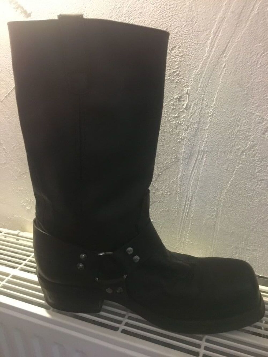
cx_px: 134
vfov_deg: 61.7
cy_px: 178
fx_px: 299
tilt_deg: -23.3
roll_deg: +2.0
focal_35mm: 29
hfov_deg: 48.2
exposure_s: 1/17
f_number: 2.2
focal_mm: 4.15
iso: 320
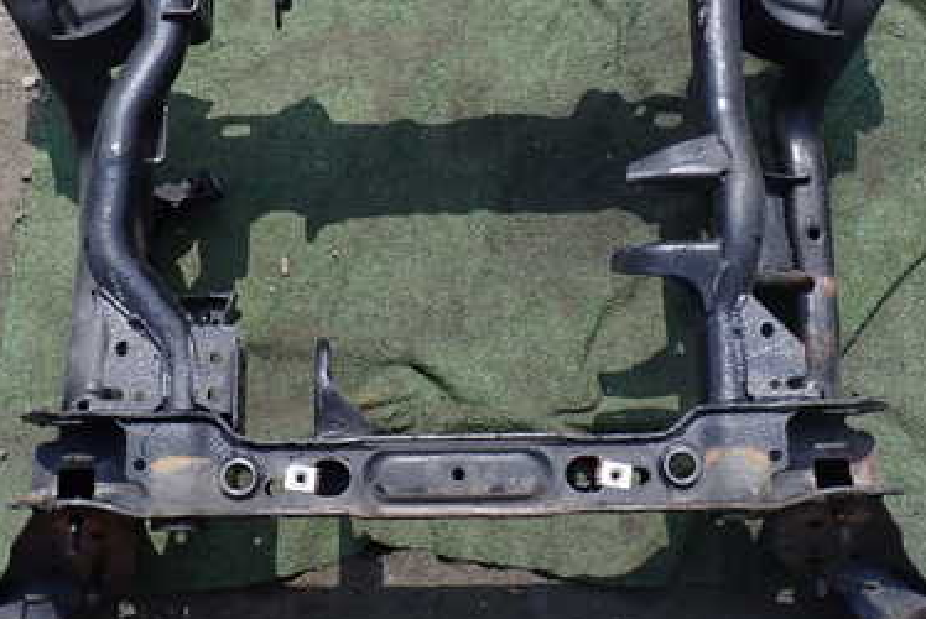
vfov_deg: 26.9
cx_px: 418
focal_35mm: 50
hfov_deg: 39.5
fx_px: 1287
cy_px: 201
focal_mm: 5.4
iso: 100
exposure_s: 1/800
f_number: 3.2
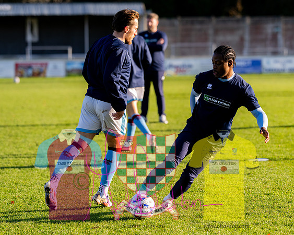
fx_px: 1473
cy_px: 122
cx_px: 196
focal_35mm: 169
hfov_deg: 11.4
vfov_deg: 9.1
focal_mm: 135
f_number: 2.8
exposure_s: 1/2500
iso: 400
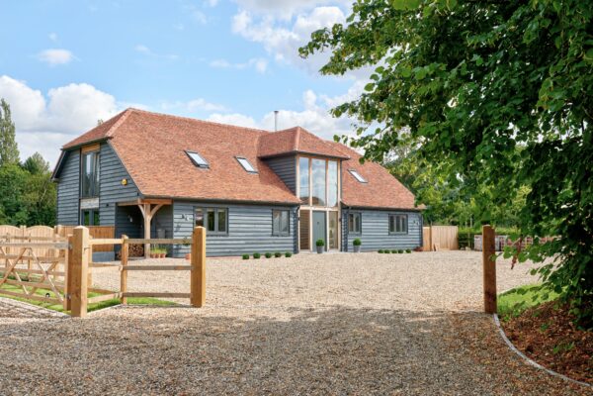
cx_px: 296
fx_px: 576
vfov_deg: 37.9
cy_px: 198
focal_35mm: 35
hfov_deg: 54.4
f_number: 16
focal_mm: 35
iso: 400
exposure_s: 1/125
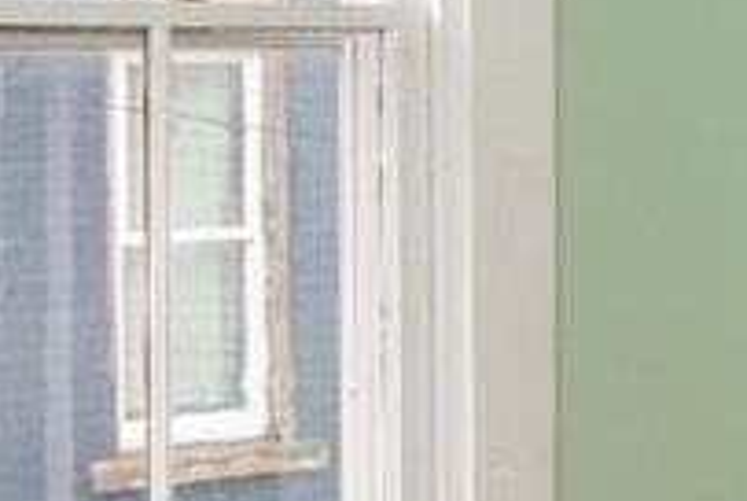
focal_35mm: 118
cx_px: 776
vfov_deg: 11.6
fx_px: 2452
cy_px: 103
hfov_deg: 16.9
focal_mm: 16
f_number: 5.6
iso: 640
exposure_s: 1/200
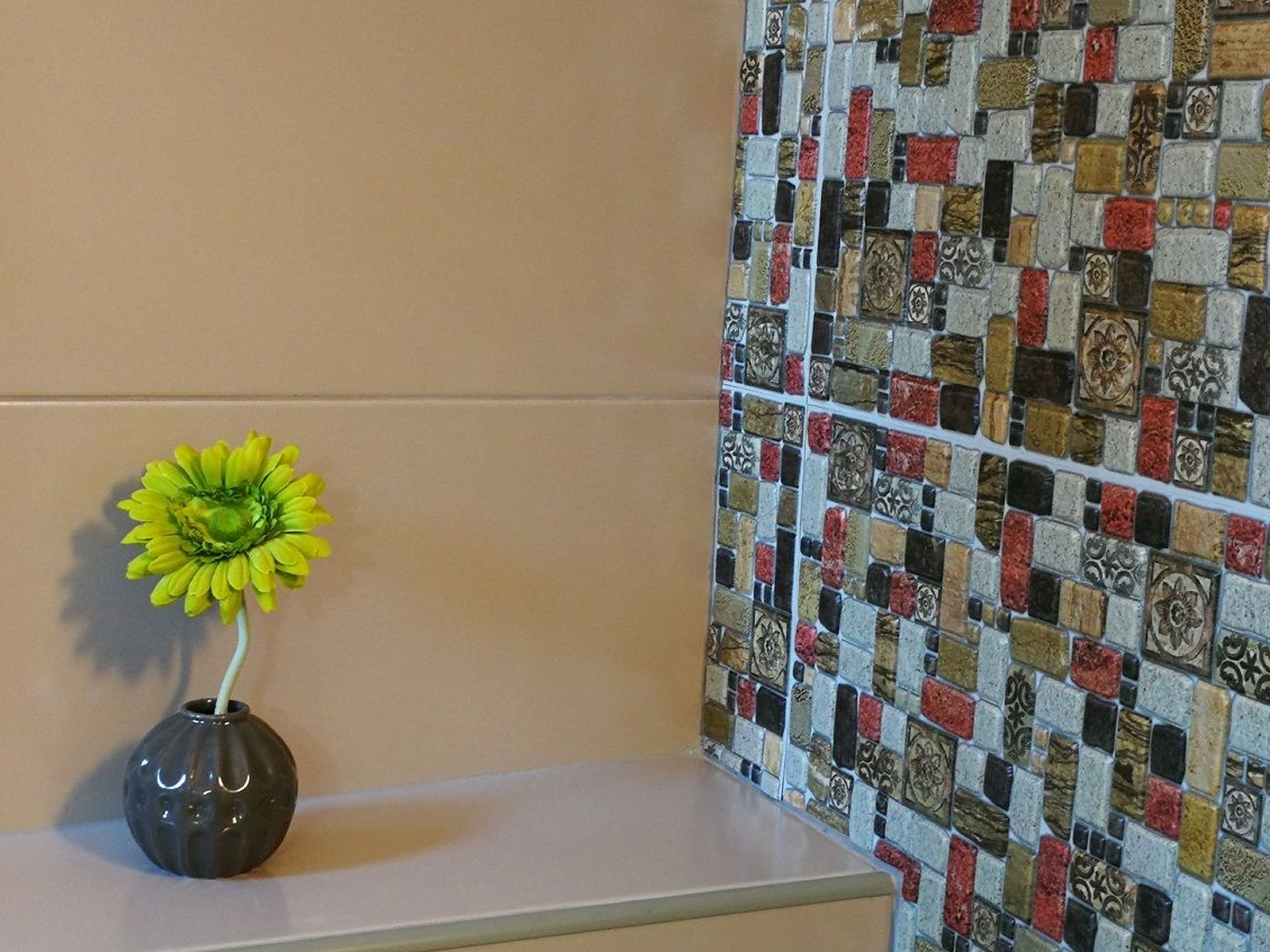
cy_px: 499
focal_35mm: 51
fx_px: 1871
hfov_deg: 37.5
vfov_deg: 28.6
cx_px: 597
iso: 320
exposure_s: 1/24
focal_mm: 3.95
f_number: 2.2
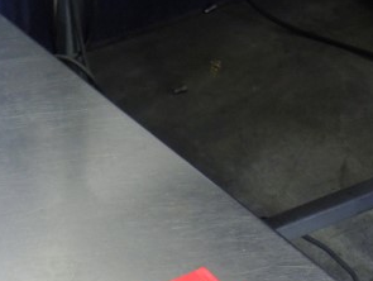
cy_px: 381
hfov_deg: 18.3
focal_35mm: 104
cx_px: -14
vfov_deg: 13.6
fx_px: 1122
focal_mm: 6.5
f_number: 2
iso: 400
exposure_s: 1/20
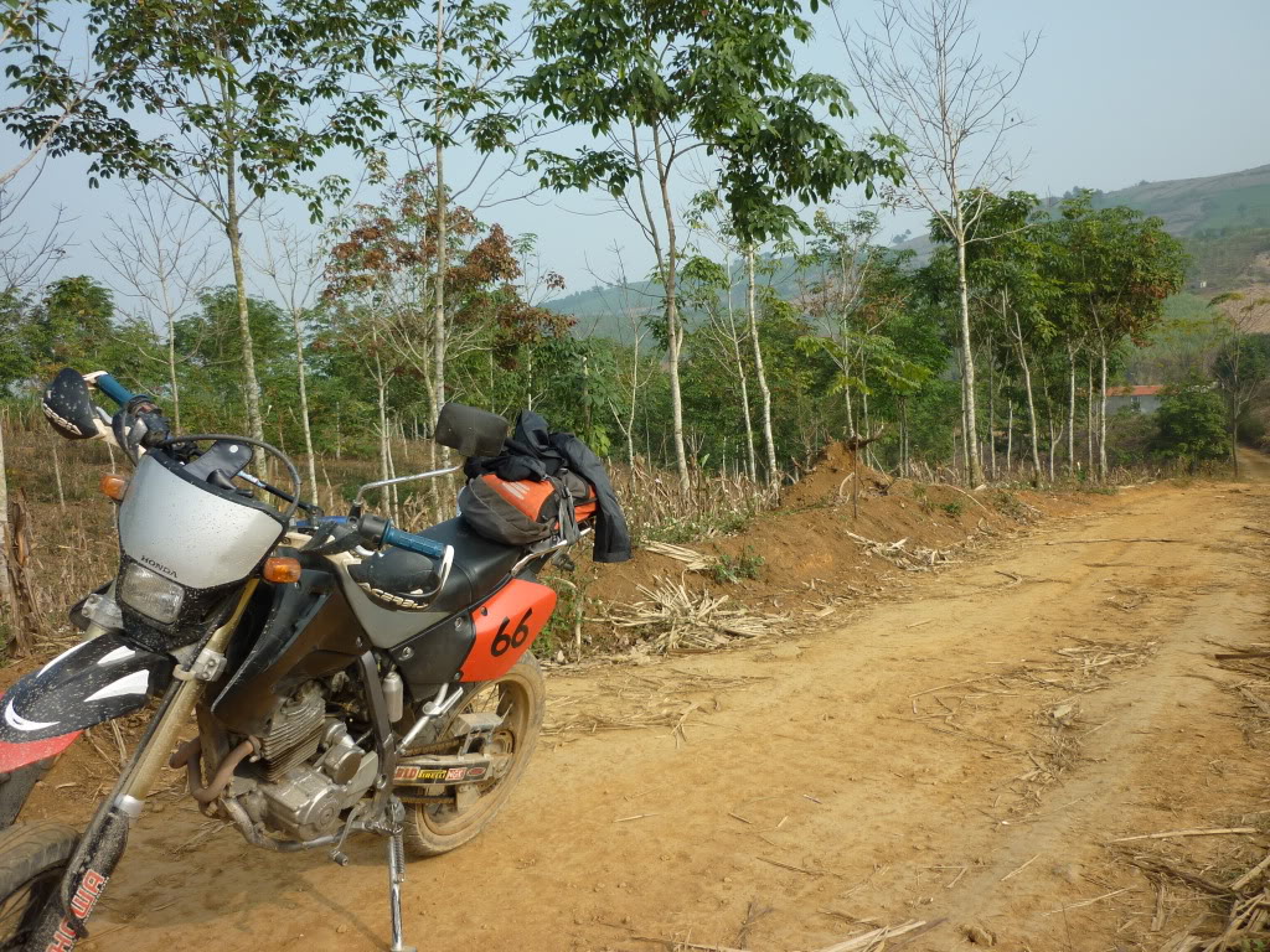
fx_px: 1211
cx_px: 635
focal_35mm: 33
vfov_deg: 42.9
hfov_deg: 55.4
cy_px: 476
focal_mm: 5.5
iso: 80
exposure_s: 1/640
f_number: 2.8
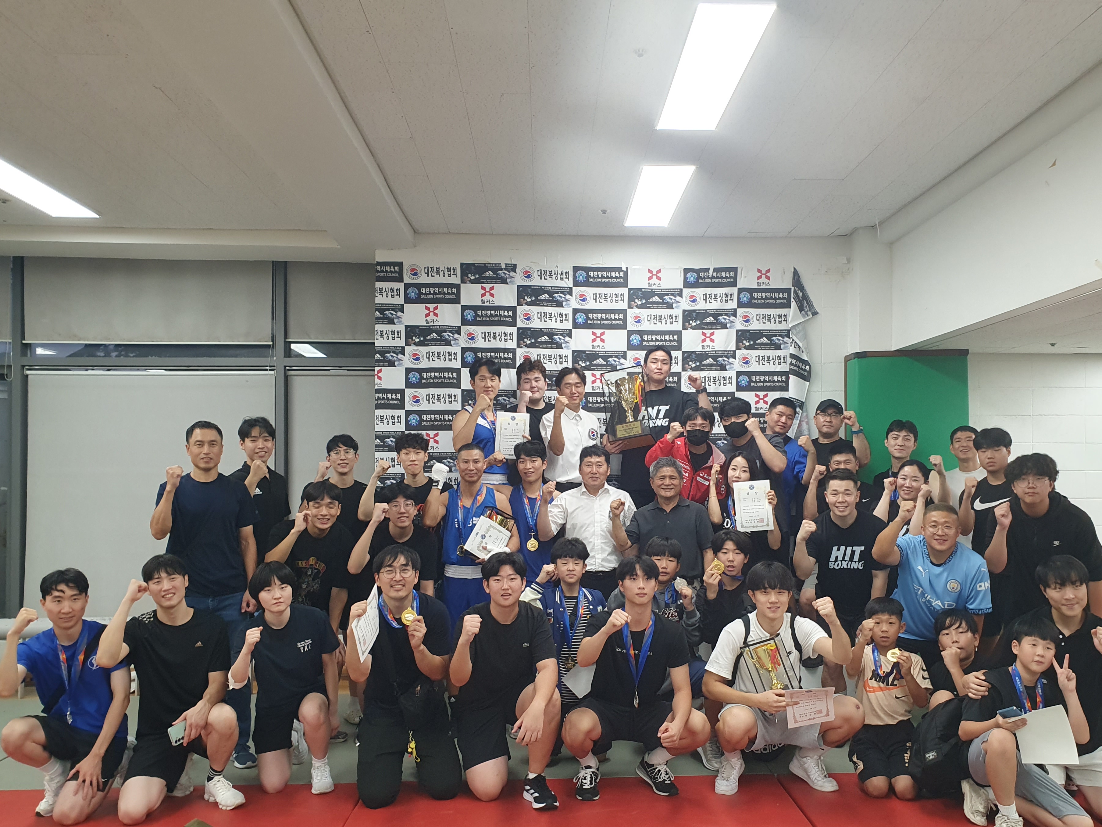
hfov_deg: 61.6
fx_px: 923
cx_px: 596
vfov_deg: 48.2
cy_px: 446
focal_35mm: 29
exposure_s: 1/60
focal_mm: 4.32
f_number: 2.4
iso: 200
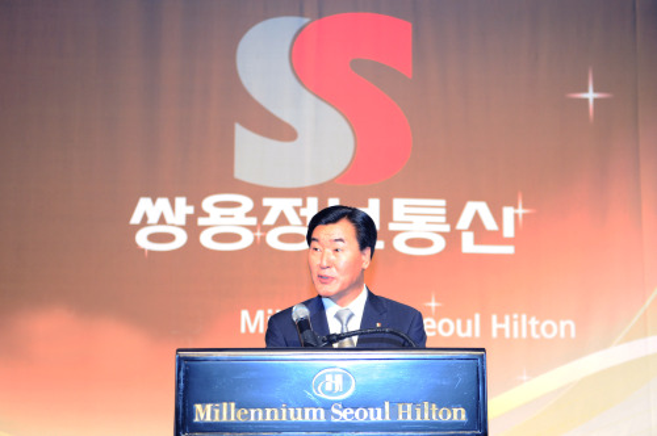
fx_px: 875
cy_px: 218
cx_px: 328
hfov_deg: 41.2
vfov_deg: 28.0
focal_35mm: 48
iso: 1600
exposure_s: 1/80
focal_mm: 48
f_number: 2.8
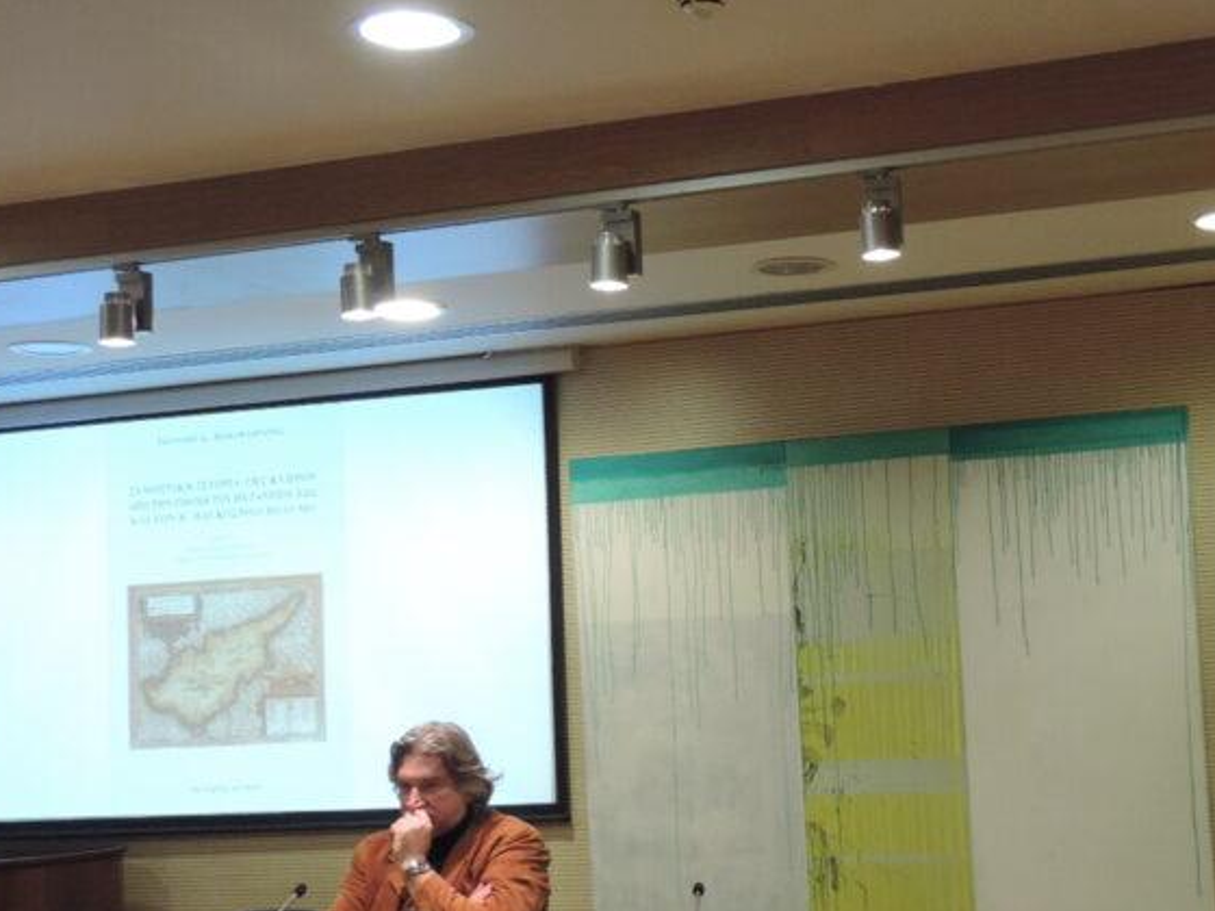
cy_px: 482
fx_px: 2246
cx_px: 1013
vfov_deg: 22.9
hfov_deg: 29.4
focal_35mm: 64
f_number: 3.3
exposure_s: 1/30
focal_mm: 6.2
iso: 400
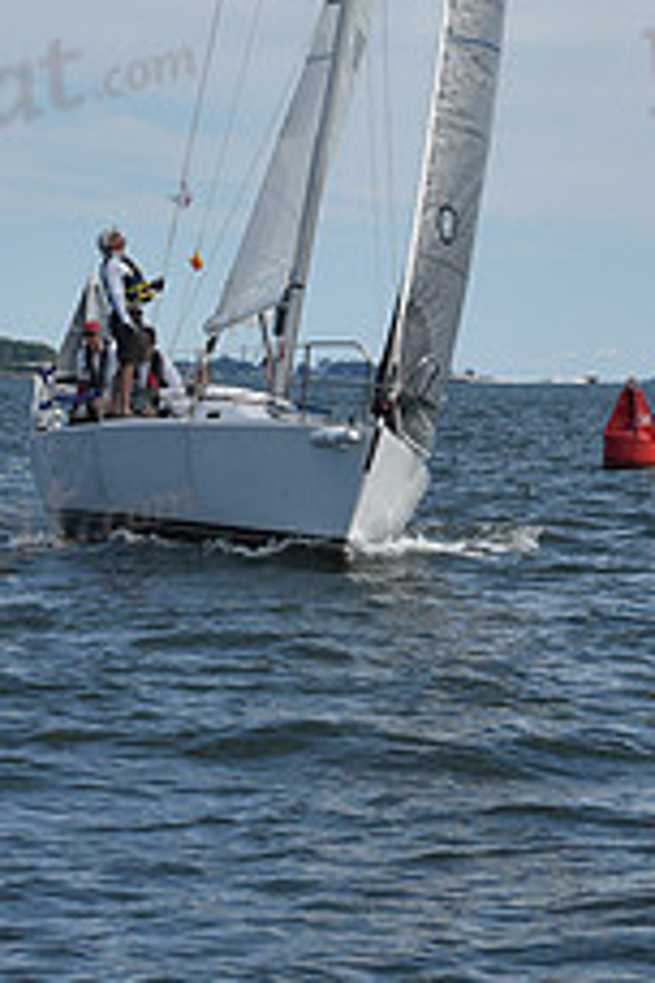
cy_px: -160
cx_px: 420
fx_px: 4858
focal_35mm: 178
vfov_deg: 11.3
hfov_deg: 7.7
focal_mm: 70
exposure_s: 1/1000
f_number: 11
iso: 320
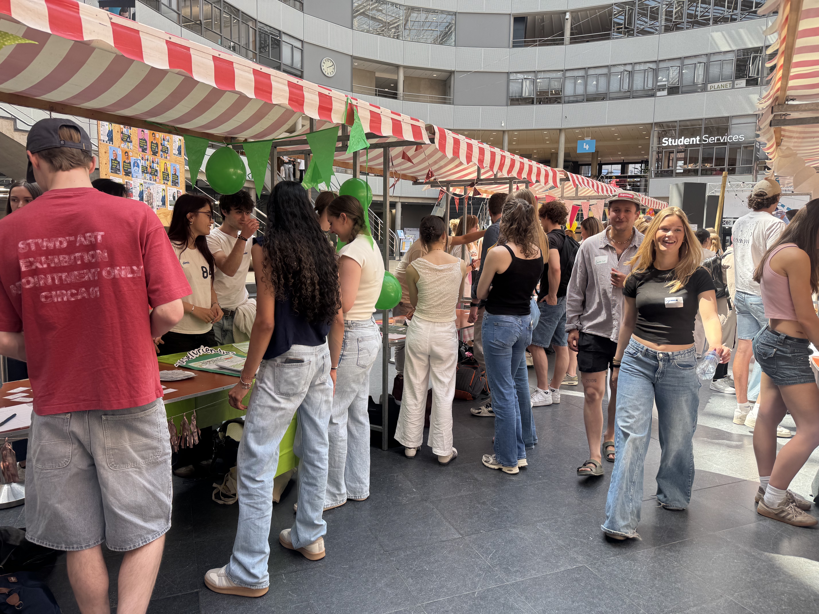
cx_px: 410
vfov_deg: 56.8
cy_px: 307
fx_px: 568
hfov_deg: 71.6
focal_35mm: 24
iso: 64
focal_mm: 6.76
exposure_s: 1/169
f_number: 1.78
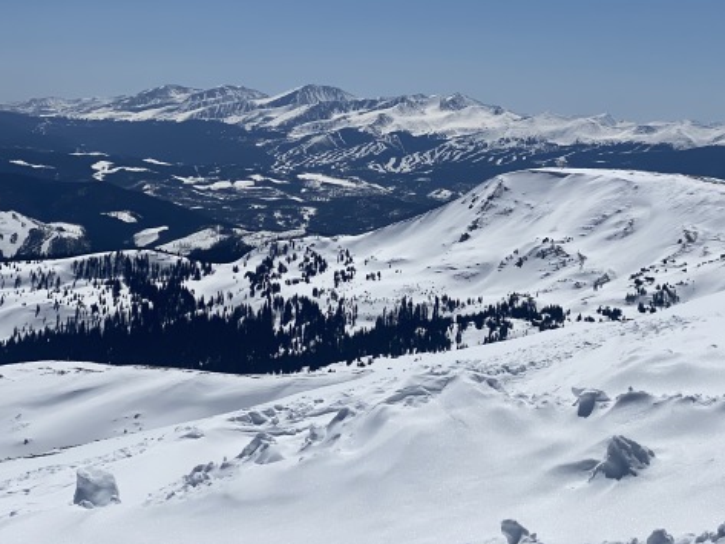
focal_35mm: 88
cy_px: 242
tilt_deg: -4.1
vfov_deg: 16.8
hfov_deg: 22.2
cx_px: 441
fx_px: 1844
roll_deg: -2.0
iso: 25
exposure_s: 1/9524
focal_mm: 6
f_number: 2
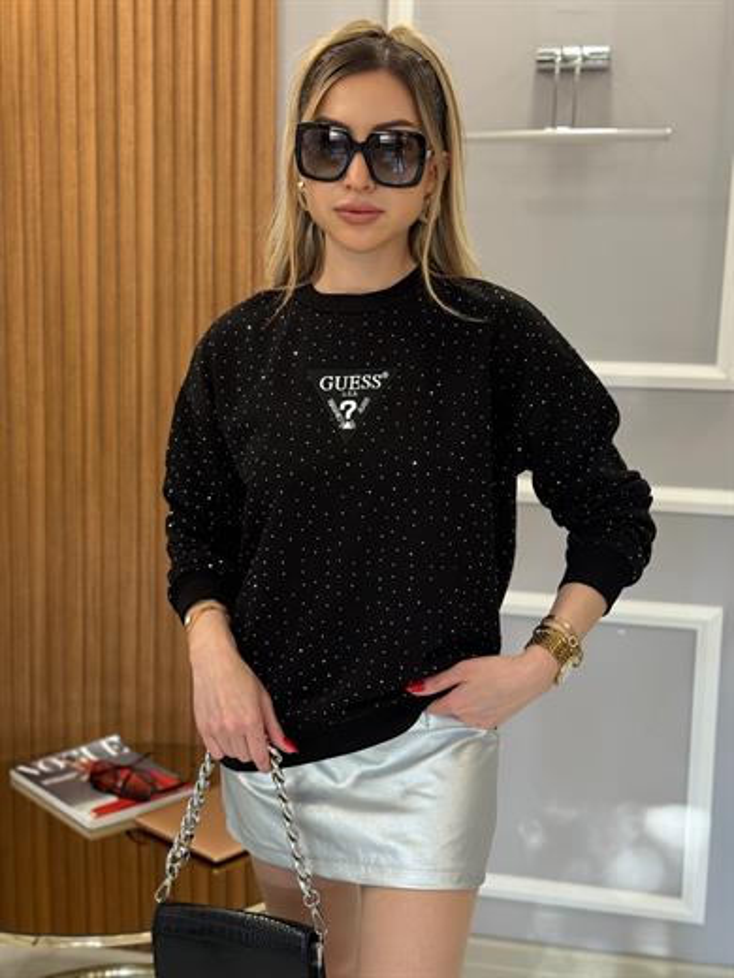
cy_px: 489
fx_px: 1357
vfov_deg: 39.7
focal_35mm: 48
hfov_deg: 30.3
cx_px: 367
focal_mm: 6.76
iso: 200
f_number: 1.78
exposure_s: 1/105
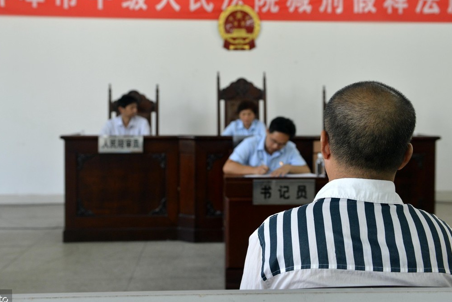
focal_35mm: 43
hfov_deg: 45.4
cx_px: 231
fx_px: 540
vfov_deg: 31.1
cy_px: 129
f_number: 4
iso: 1000
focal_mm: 36
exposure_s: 1/40
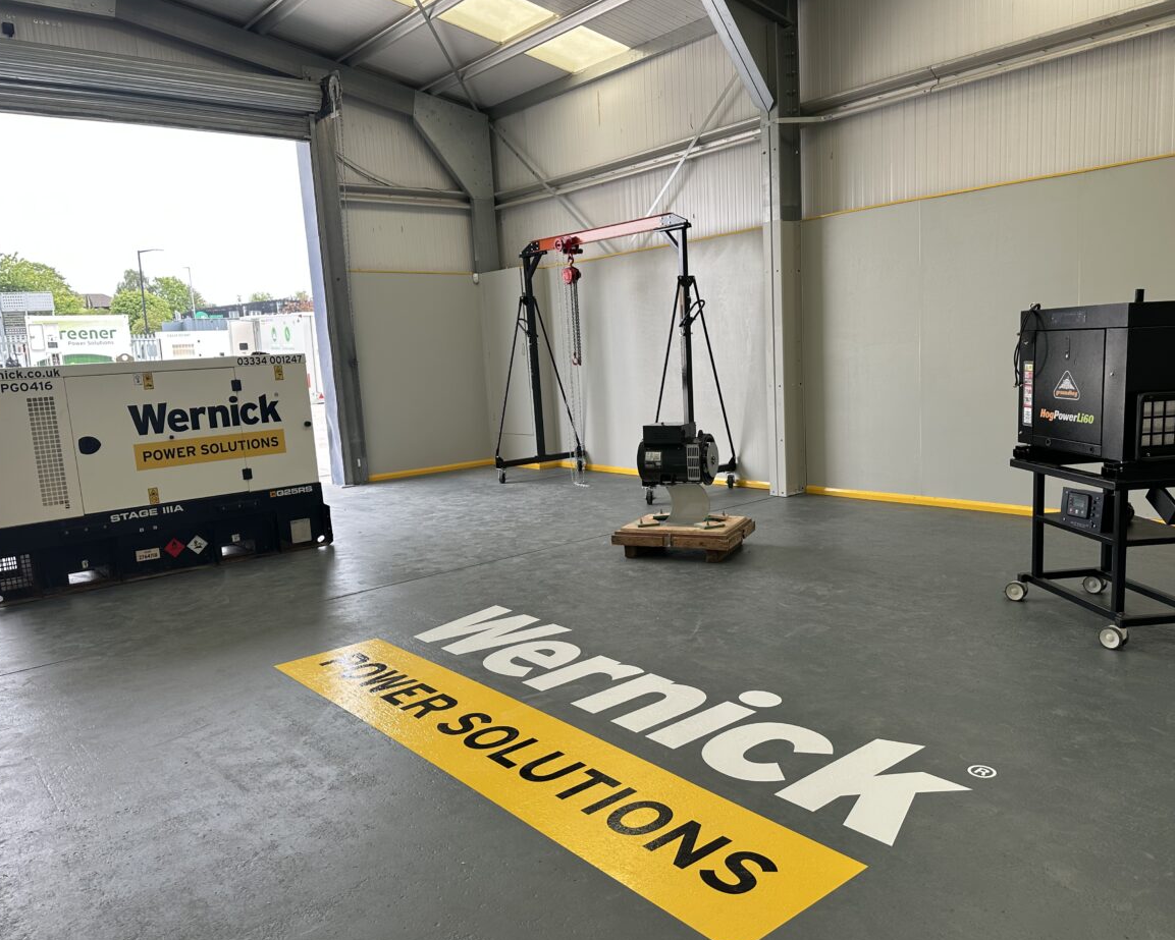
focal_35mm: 26
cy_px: 481
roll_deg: +3.8
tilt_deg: -8.6
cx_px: 621
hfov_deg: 66.0
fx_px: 904
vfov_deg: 54.9
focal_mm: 6.86
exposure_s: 1/303
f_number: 1.78
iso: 80
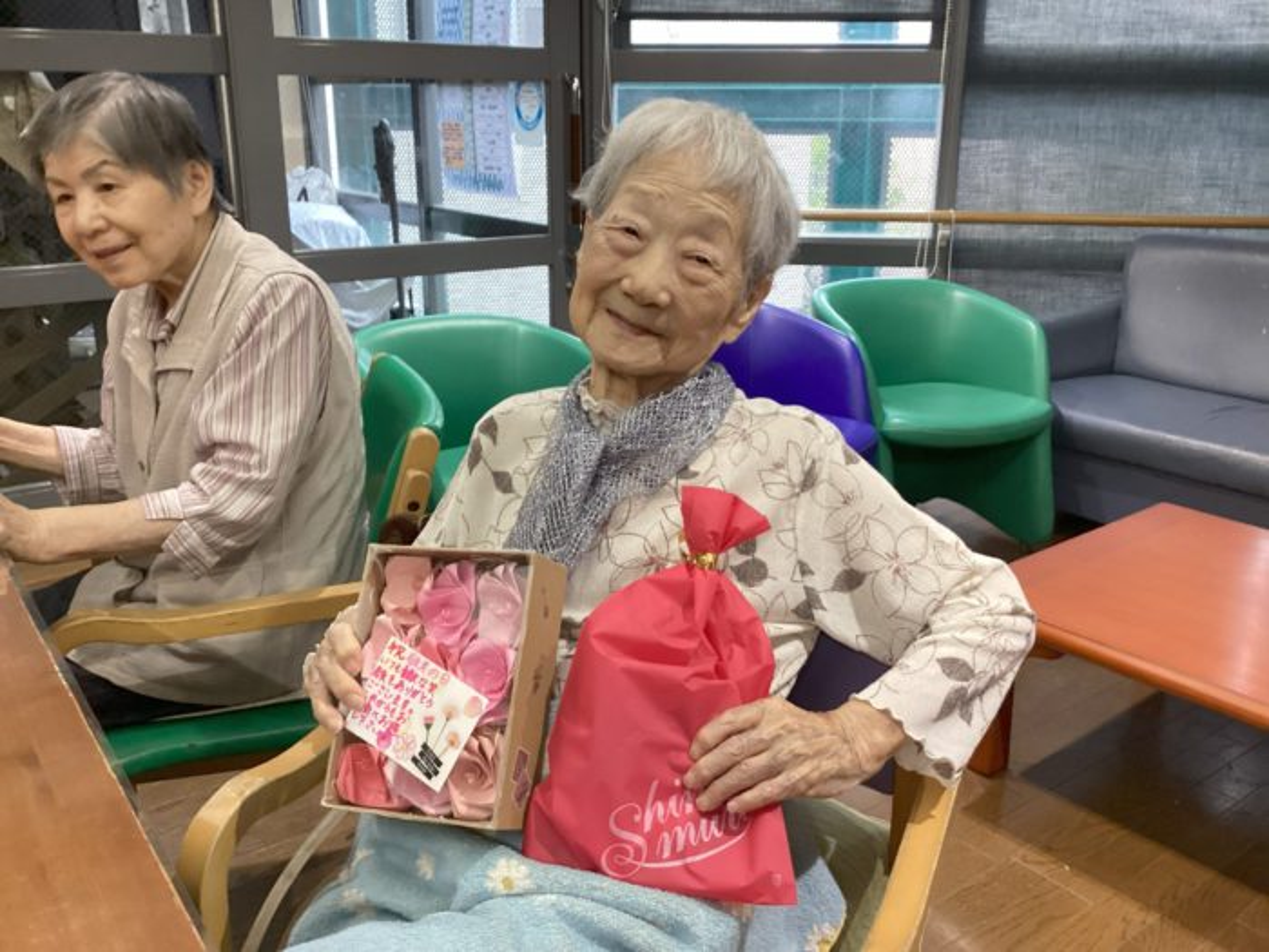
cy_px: 476
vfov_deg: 45.4
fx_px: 1136
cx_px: 634
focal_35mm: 31
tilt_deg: -17.6
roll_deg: -0.7
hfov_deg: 58.4
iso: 320
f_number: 2.4
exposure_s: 1/60
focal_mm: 3.3
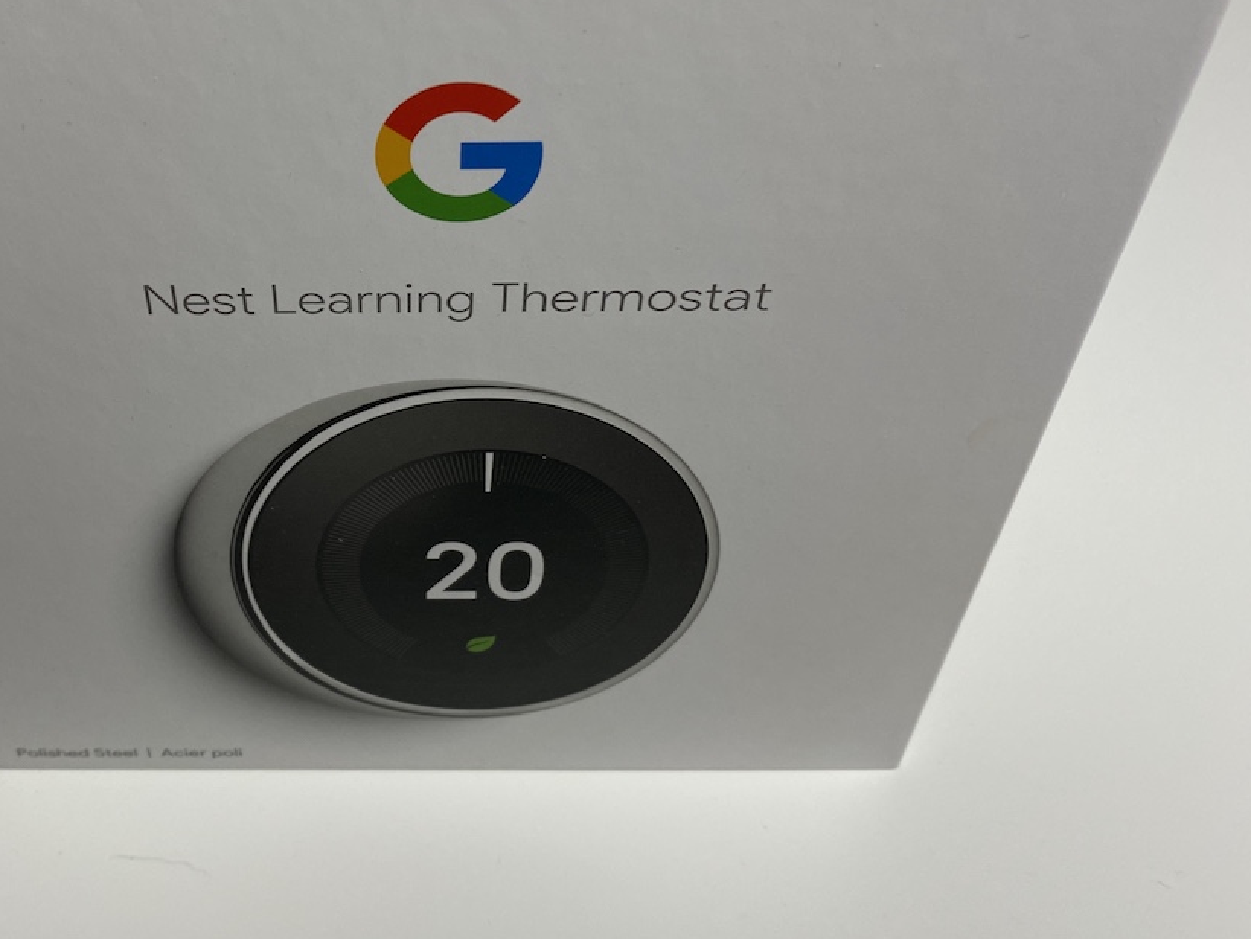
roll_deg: +0.7
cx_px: 396
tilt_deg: -43.9
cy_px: 322
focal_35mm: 38
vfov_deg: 37.4
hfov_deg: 48.0
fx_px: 1373
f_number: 1.8
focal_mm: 4.25
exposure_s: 1/120
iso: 100
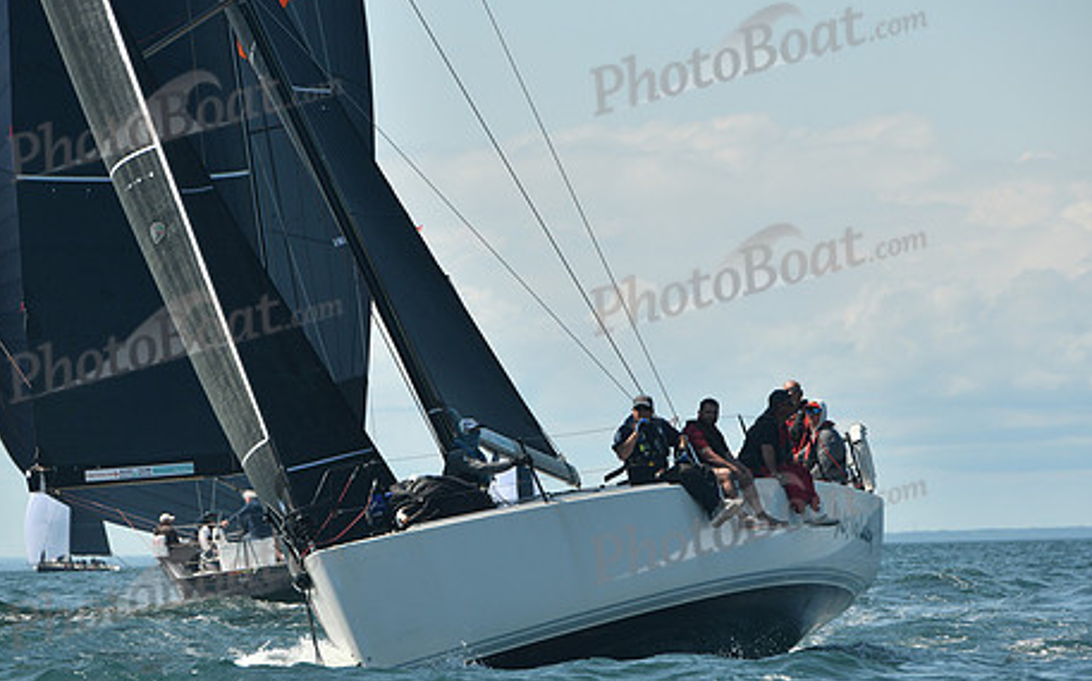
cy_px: 431
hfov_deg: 8.1
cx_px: 468
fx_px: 7703
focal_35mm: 259
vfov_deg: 5.1
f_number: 8
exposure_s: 1/640
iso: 320
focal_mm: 200
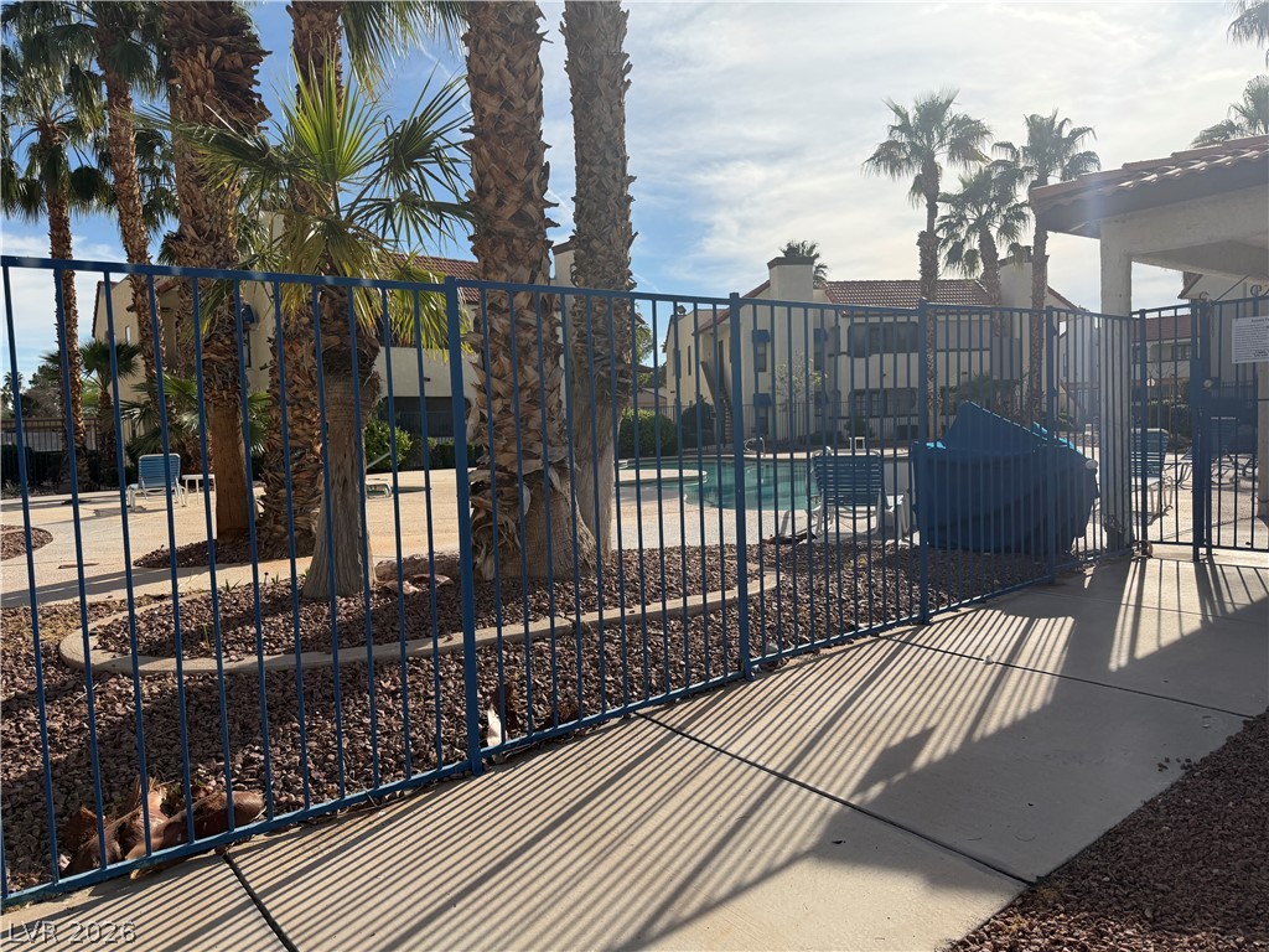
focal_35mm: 24
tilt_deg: -2.7
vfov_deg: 56.8
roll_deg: +2.4
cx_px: 634
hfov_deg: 71.6
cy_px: 476
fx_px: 880
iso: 100
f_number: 1.78
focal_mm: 6.76
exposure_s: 1/8130
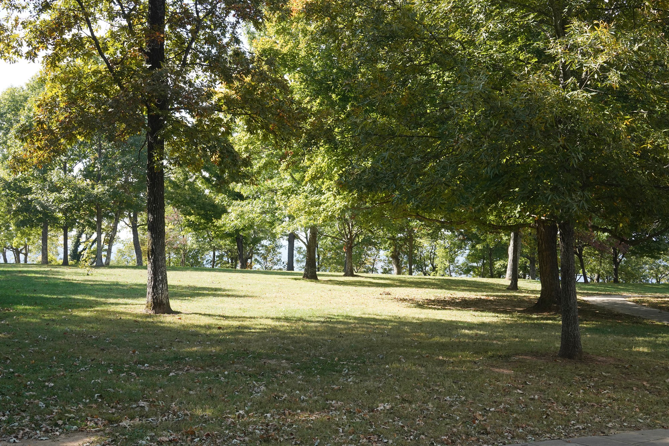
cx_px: 334
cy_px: 223
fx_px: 836
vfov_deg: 29.9
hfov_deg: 43.6
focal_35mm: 45
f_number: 13
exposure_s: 1/200
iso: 800
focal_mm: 45
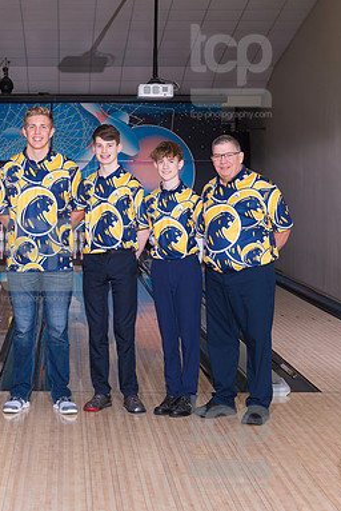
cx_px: 45
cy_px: 244
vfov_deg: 22.8
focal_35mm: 89
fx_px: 1262
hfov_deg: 15.2
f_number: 7.1
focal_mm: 48
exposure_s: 1/250
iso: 400
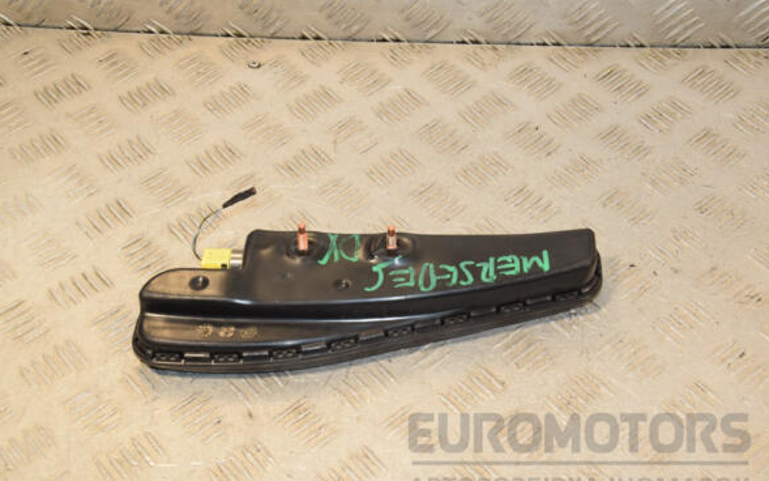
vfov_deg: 23.7
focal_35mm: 55
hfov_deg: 37.2
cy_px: 259
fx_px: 1142
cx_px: 384
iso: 800
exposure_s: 1/200
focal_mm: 35
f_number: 8
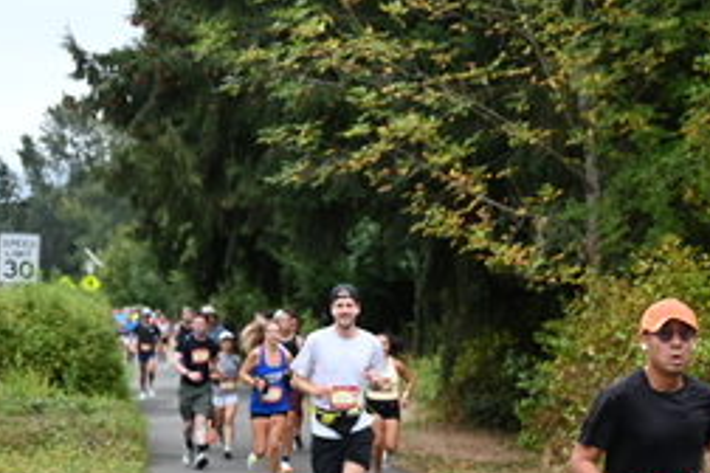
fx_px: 3017
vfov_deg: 8.9
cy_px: 488
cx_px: 662
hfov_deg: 13.3
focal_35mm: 153
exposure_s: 1/125
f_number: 6
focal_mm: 70
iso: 560
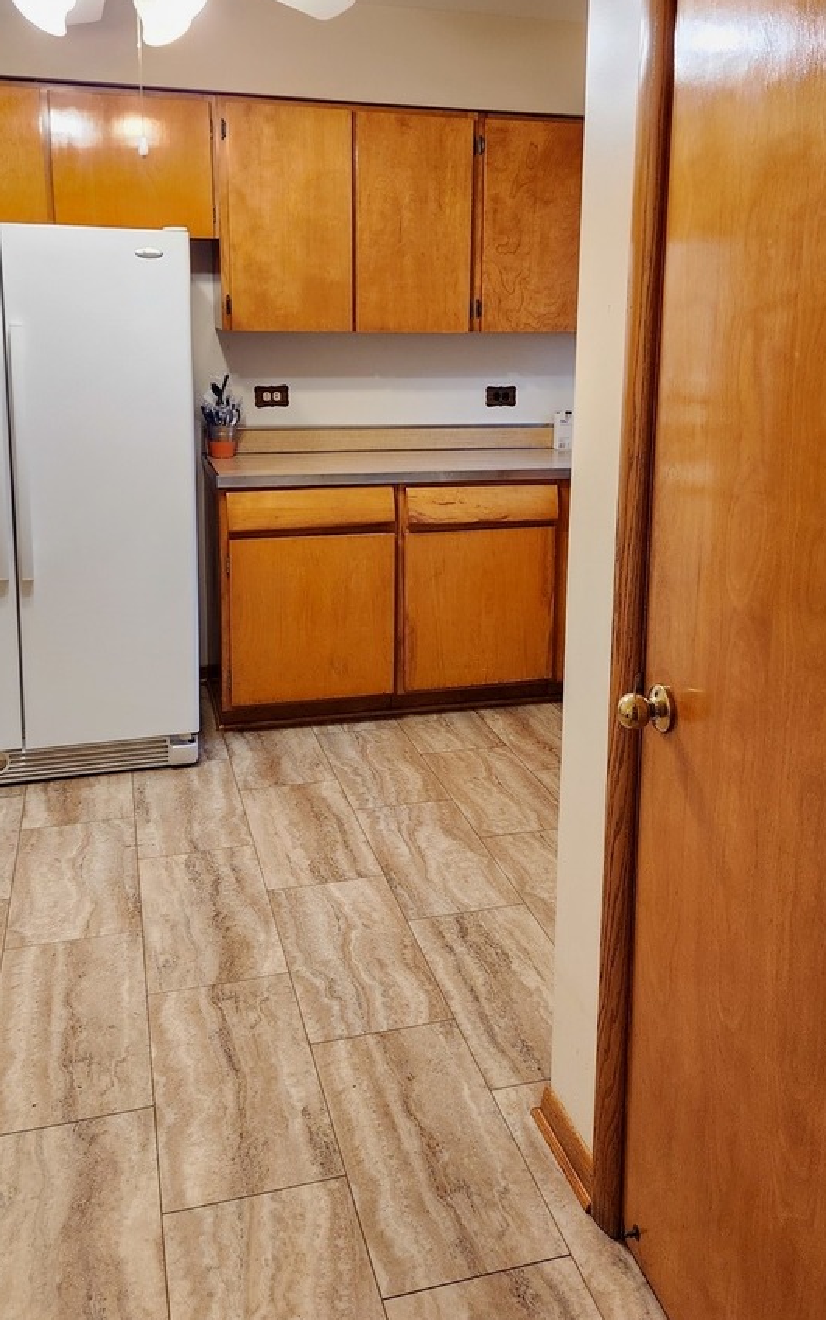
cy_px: 522
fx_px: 1116
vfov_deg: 60.7
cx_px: 453
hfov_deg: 40.6
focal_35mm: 31
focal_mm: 5.4
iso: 640
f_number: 1.8
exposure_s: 1/120
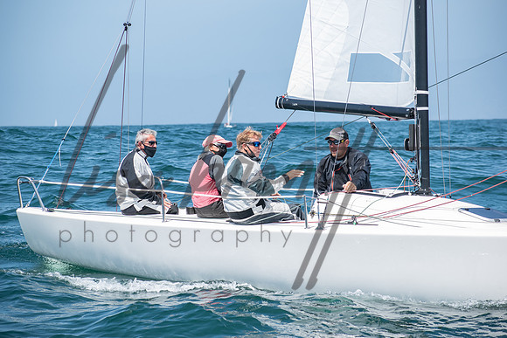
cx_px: 254
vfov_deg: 7.9
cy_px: 169
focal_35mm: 174
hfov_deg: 11.8
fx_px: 2451
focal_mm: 116
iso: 200
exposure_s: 1/640
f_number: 6.3
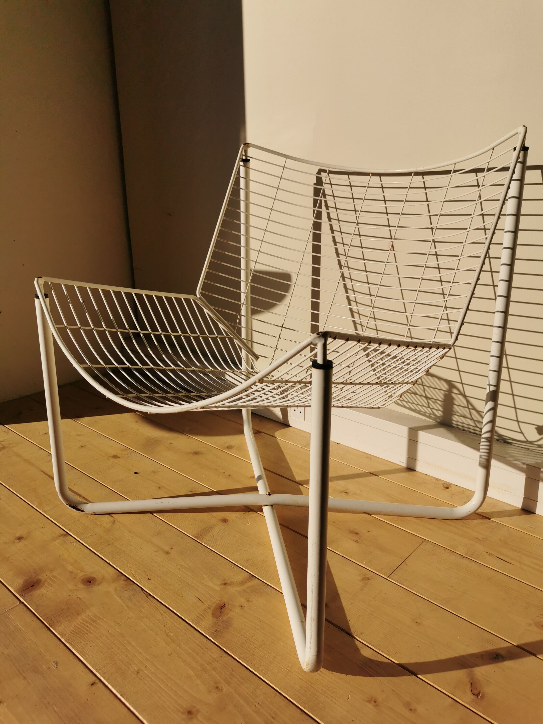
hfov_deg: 51.4
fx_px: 565
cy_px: 362
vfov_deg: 65.3
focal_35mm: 27
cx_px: 272
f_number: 1.8
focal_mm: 5.58
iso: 50
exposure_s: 1/7353
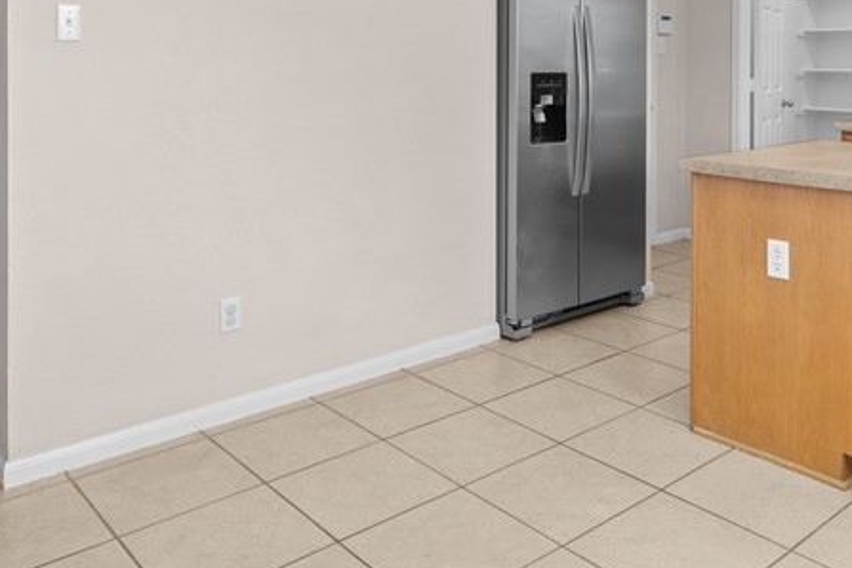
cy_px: 57
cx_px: 524
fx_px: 805
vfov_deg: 36.5
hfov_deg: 55.3
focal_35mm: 34
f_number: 8
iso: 320
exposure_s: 1/1.43
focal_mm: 14
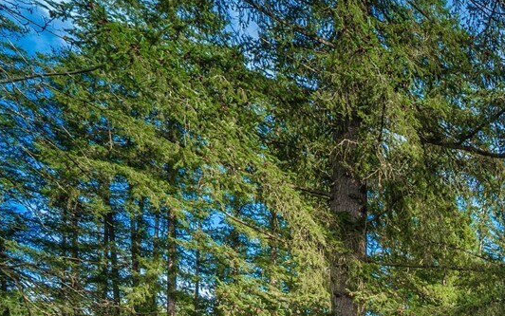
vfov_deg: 23.4
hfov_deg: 32.3
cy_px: 518
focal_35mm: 39
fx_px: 537
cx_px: 705
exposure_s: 1/160
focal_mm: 12
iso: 100
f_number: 6.3
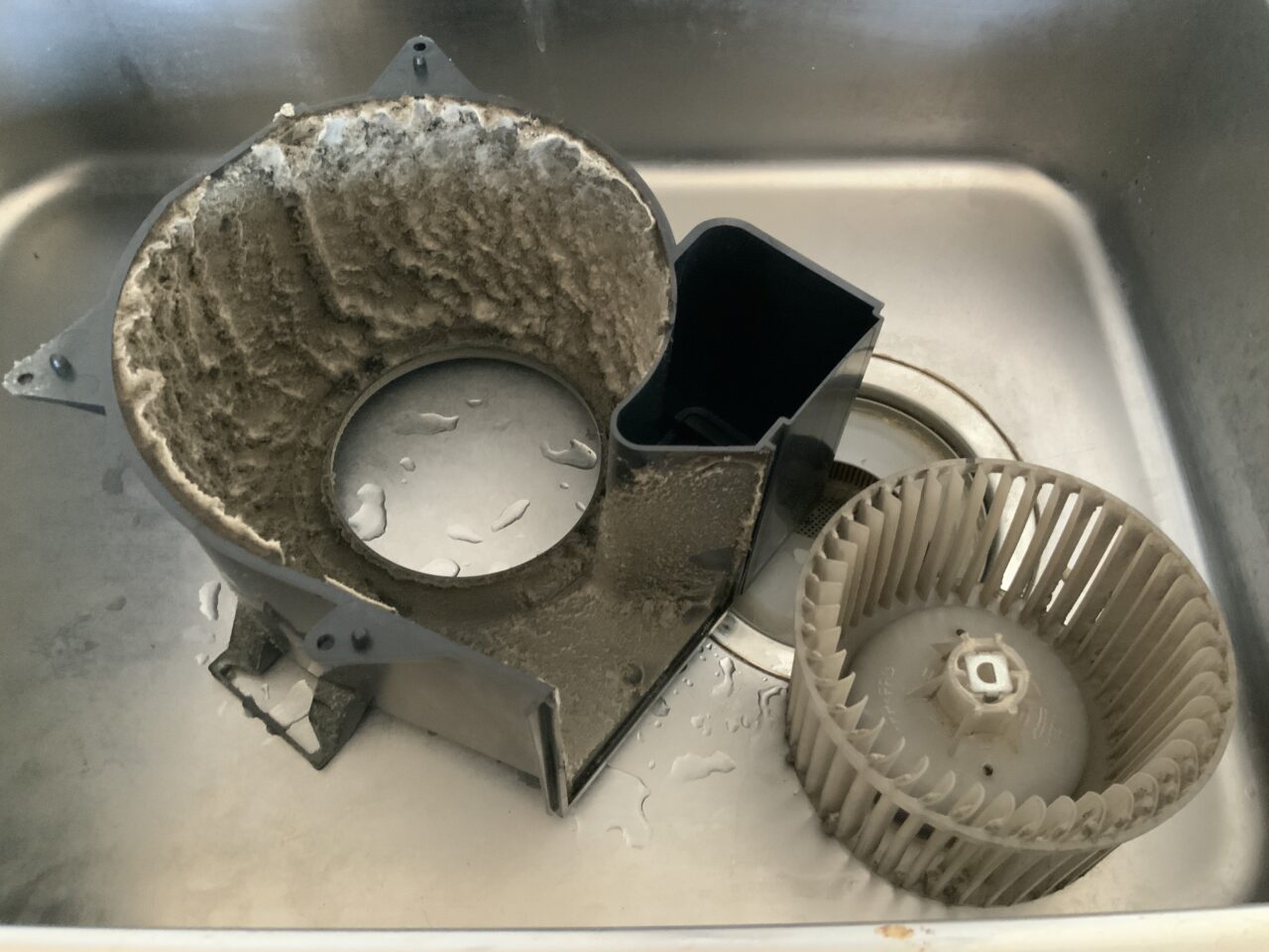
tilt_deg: -59.5
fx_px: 1063
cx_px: 634
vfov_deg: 48.2
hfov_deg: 61.7
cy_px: 476
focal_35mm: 29
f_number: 1.8
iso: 320
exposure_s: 1/37
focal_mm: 3
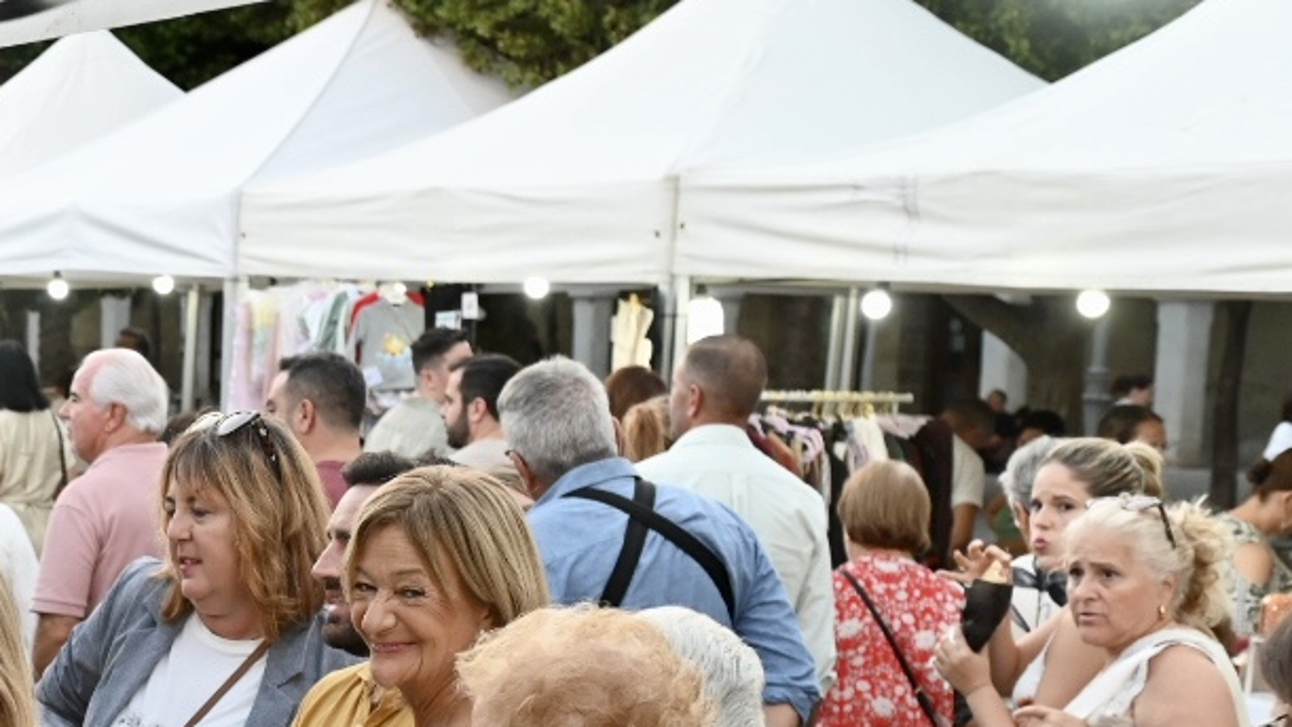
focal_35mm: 100
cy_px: 824
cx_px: -374
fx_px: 3427
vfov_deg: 11.9
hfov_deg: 19.7
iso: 1600
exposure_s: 1/160
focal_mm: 36
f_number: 4.5
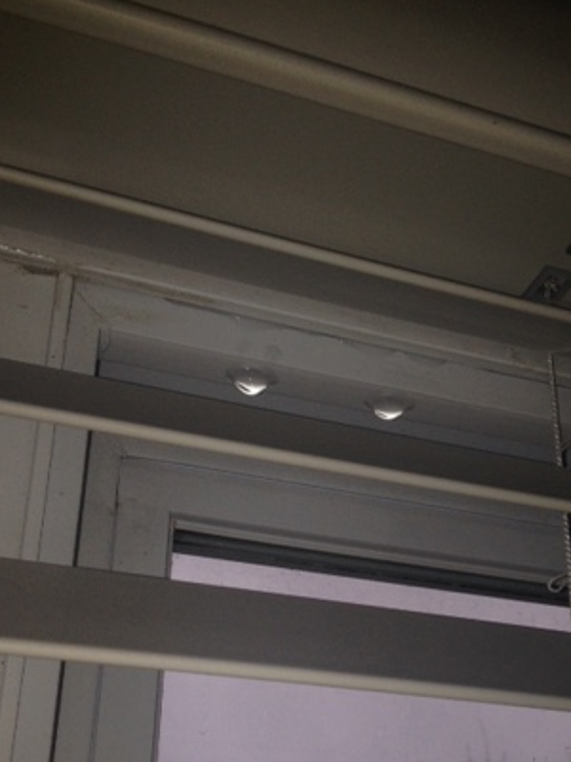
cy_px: 533
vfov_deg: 33.9
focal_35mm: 56
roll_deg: +0.5
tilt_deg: +25.3
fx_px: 1232
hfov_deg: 25.9
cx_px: 411
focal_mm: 4.28
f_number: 2.4
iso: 50
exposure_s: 1/229
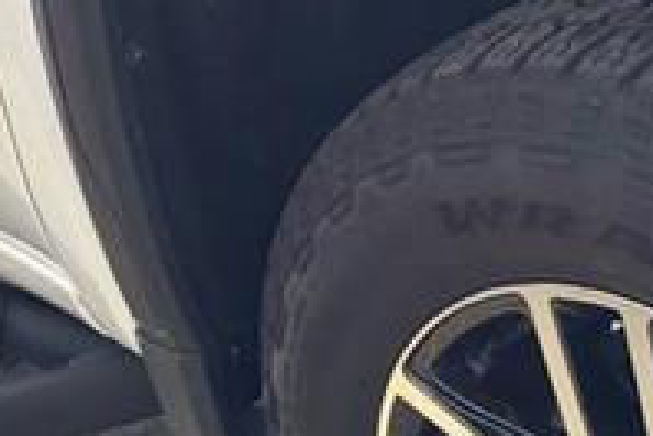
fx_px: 2303
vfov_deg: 10.6
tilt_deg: -34.5
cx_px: 795
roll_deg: +8.0
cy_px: 545
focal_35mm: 127
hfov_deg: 15.5
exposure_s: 1/40
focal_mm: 6.76
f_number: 1.78
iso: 500
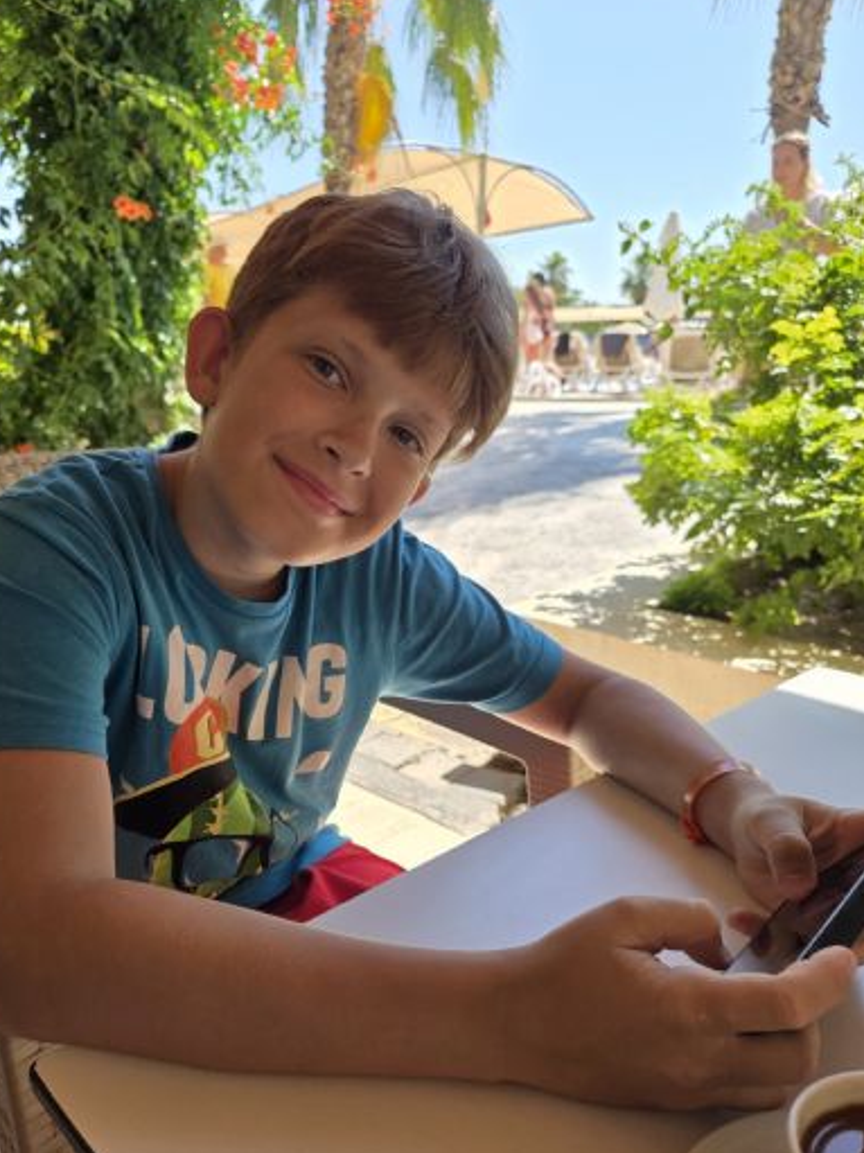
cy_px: 652
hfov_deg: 51.1
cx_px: 365
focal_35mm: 27
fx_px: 899
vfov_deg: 65.1
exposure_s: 1/1441
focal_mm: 6.25
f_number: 1.7
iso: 80
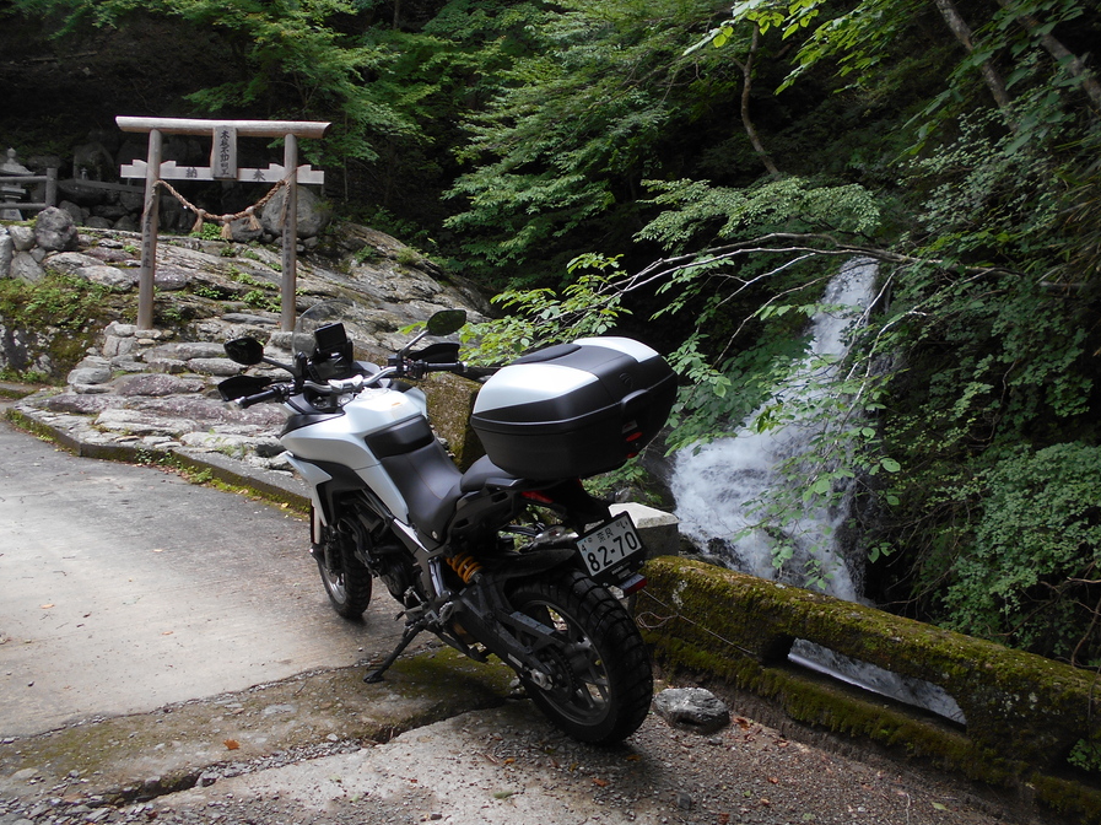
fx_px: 922
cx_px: 573
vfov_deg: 48.2
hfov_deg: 61.7
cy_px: 384
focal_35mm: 29
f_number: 3.2
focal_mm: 4.6
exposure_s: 1/125
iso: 80
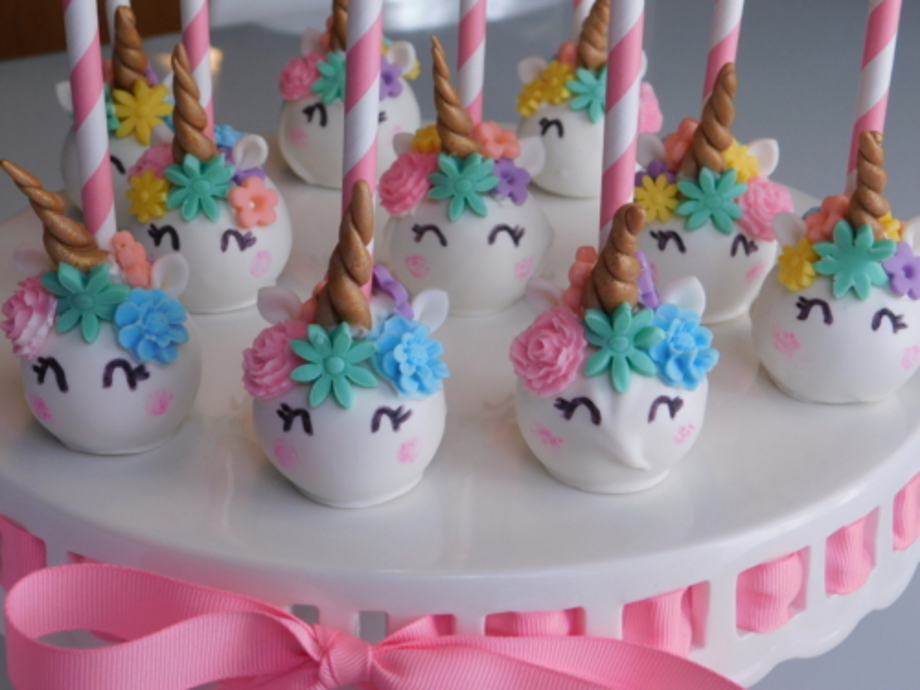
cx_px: 460
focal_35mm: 59
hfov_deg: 32.7
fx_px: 1568
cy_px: 345
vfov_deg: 24.8
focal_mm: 10.4
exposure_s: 1/50
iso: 125
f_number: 4
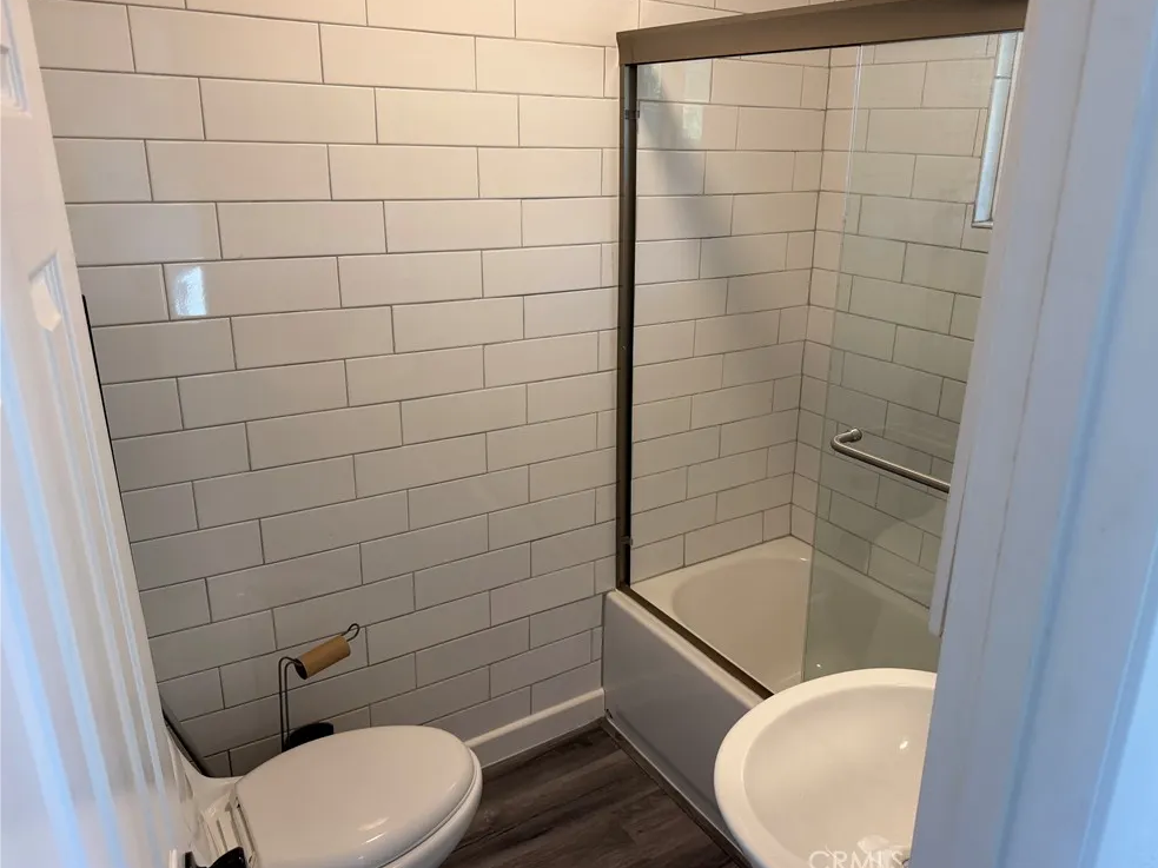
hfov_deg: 69.4
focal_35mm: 25
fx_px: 836
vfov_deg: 54.9
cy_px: 426
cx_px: 602
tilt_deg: -19.2
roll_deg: +0.1
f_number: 1.78
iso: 160
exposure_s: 1/120
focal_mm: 6.76
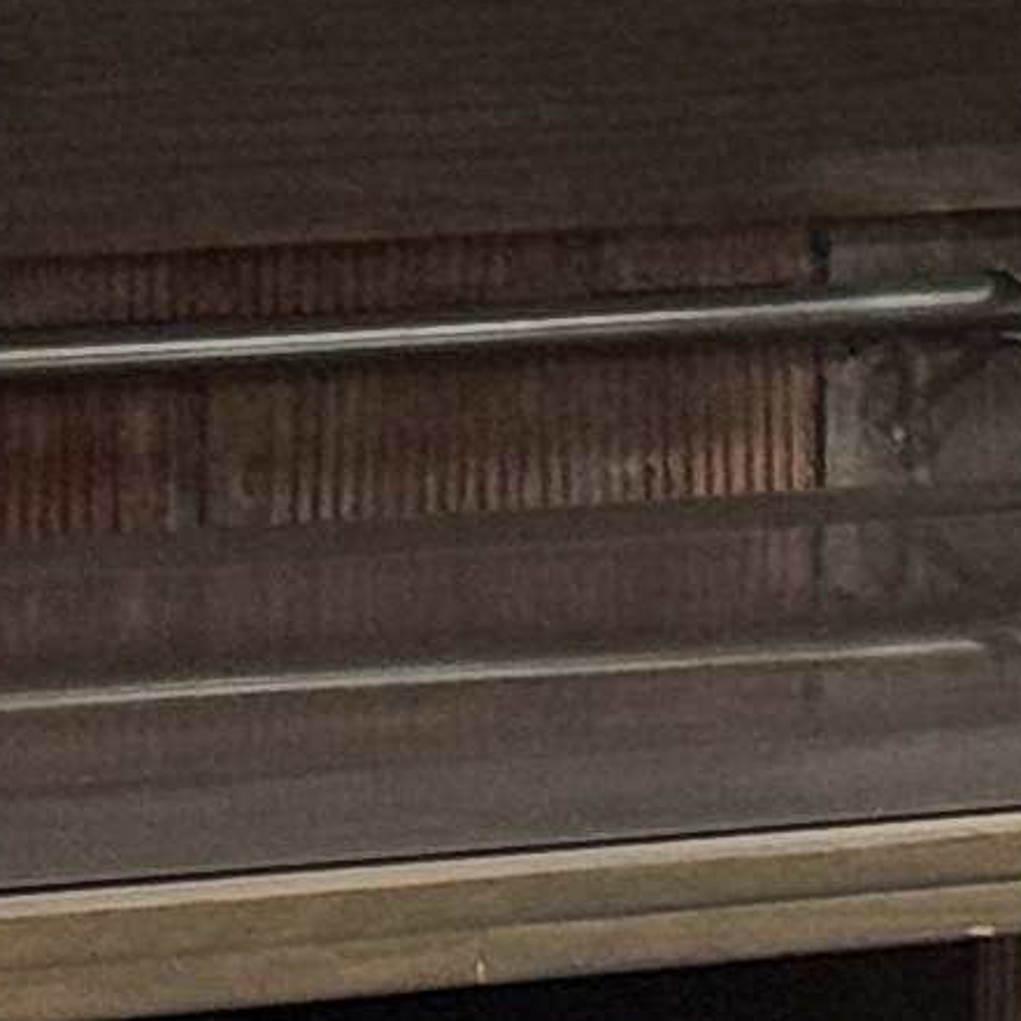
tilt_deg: +1.4
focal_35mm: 390
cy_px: -1202
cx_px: 3098
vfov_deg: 4.4
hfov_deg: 4.3
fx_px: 13014
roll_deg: -0.4
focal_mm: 6.76
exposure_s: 1/50
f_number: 1.78
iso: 64
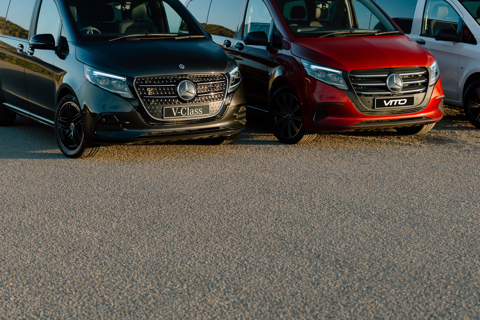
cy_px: 64
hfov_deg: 33.3
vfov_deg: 22.3
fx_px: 800
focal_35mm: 60
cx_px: 287
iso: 125
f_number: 2
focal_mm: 35
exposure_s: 1/800
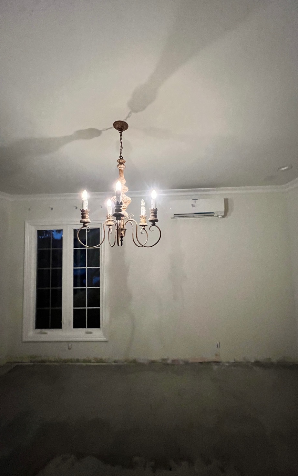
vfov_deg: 105.3
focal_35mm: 14
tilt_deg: +6.7
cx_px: 158
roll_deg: -0.5
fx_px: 182
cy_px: 237
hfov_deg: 78.6
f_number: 1.8
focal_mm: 1.57
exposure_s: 1/60
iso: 1000
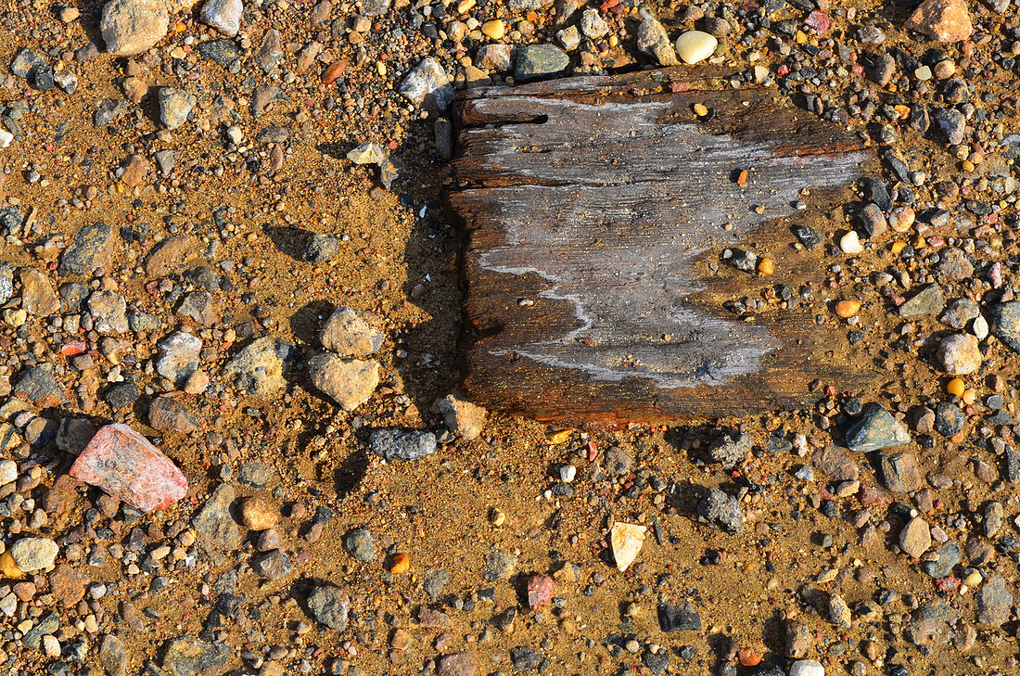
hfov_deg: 24.7
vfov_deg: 16.5
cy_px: 338
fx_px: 2333
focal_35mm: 82
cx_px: 510
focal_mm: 55
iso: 100
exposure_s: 1/60
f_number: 13
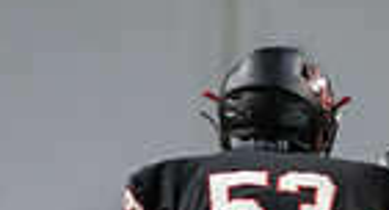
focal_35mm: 930
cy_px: 375
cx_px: 460
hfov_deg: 2.3
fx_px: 9498
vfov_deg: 1.3
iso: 4000
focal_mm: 200
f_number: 2.8
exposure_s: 1/1000
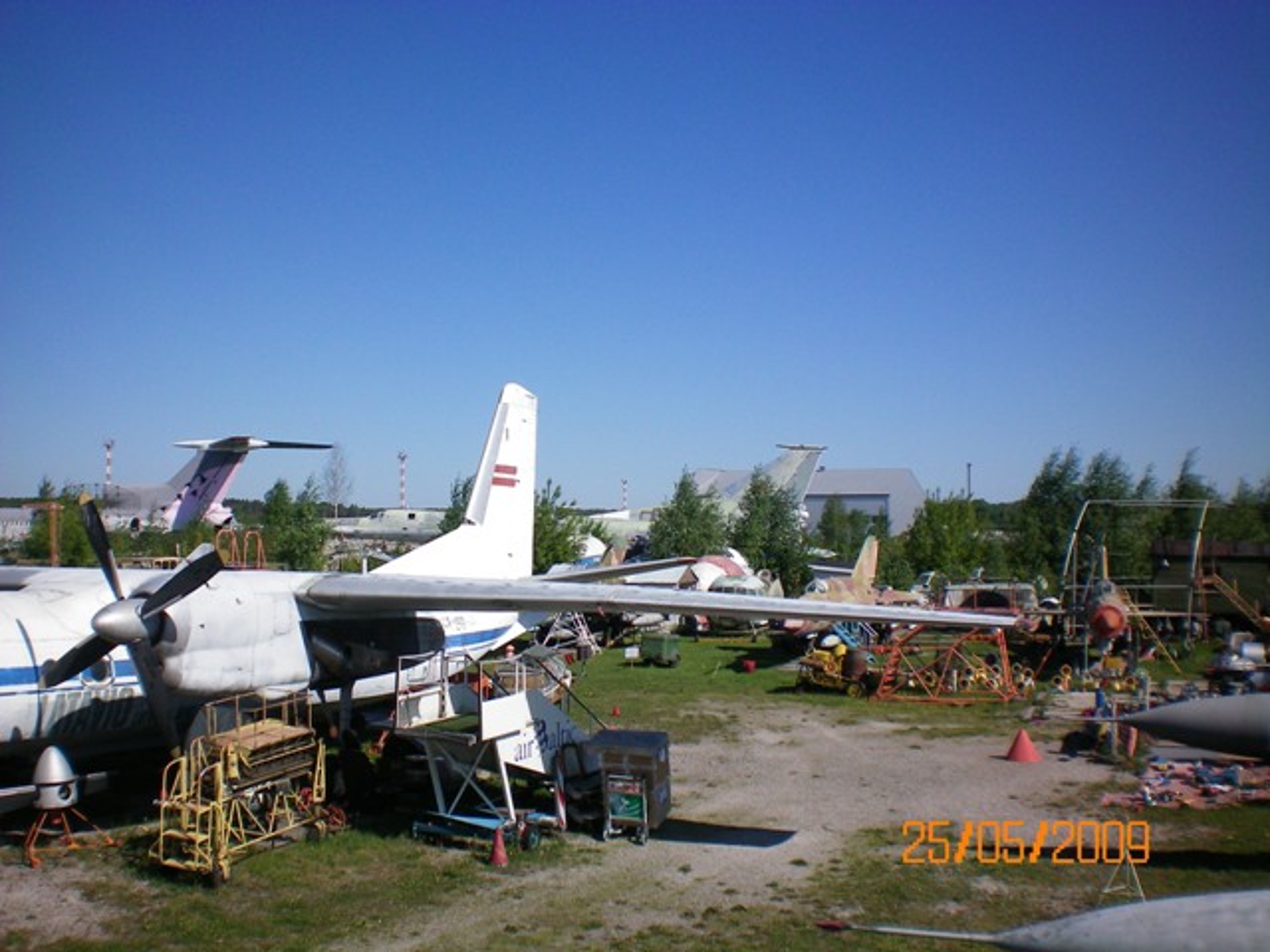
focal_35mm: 38
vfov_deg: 37.7
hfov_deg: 49.0
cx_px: 635
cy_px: 476
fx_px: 1394
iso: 64
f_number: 4.6
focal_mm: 6.3
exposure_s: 1/1000
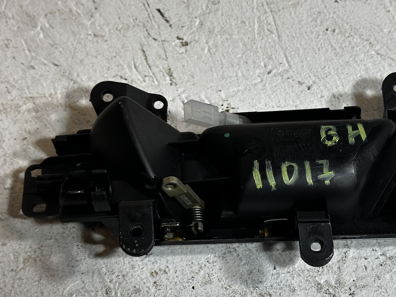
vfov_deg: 20.4
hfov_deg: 26.8
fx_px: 824
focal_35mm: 72
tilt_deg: -61.1
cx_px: 276
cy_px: 190
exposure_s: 1/100
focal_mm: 6.86
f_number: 1.78
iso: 50
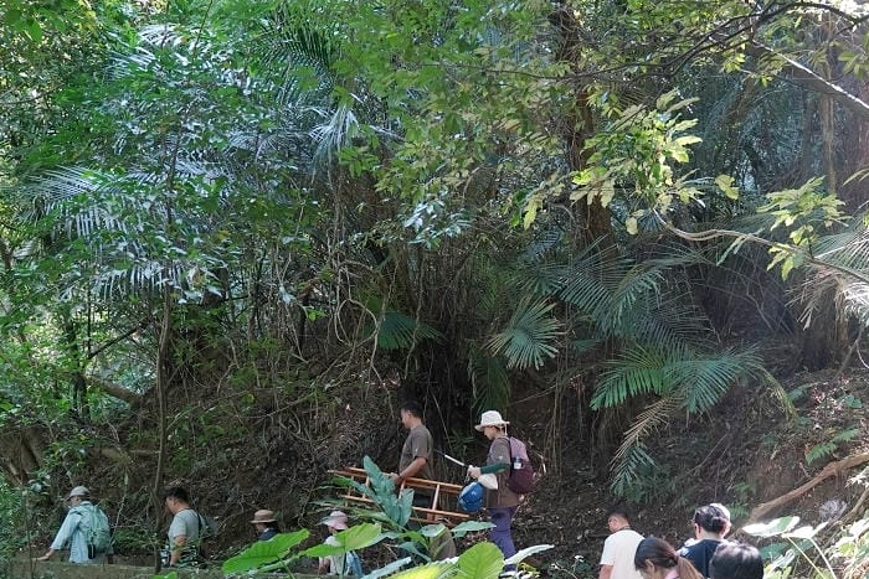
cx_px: 606
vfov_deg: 27.4
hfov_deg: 40.4
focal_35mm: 48
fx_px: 1159
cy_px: 487
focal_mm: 28
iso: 2000
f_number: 2.8
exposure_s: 1/160
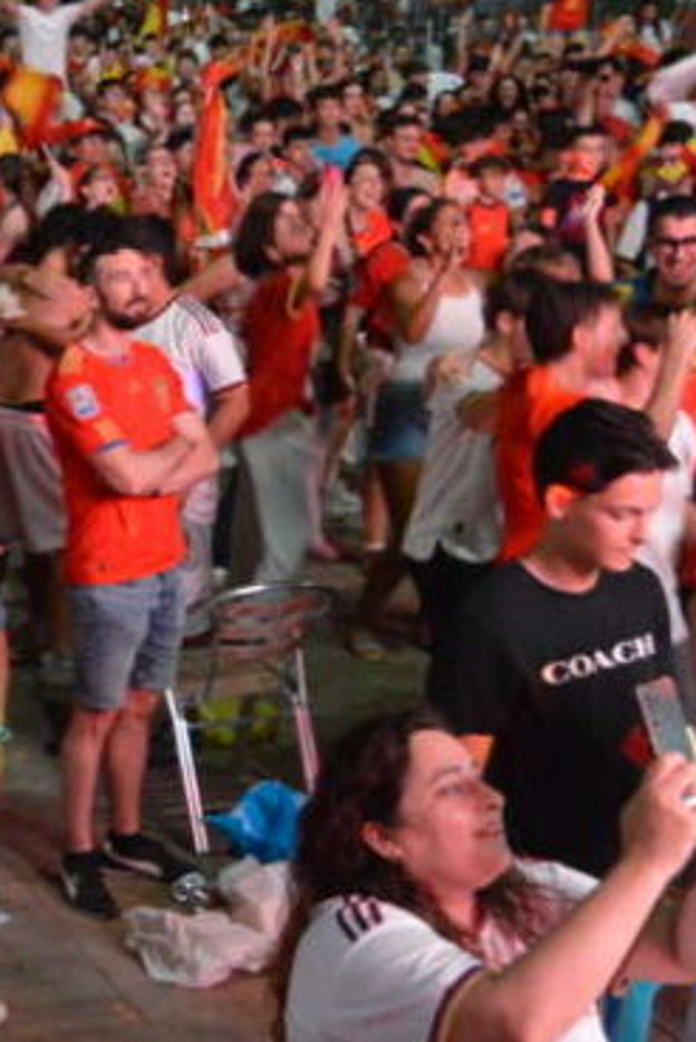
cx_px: -289
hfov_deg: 16.8
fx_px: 2171
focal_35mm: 75
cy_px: 491
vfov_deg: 27.0
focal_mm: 18
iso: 3200
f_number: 3.5
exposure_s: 1/40
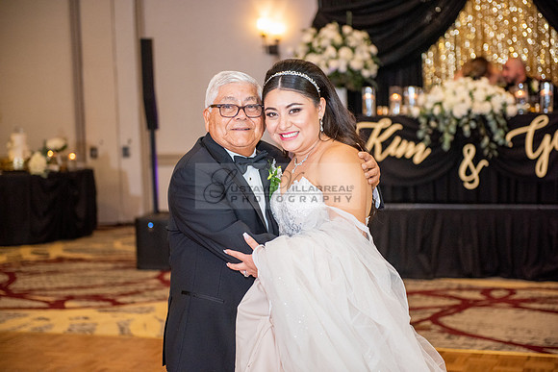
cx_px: 279
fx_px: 1085
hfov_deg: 28.8
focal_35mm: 70
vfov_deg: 19.5
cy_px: 186
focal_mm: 70
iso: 1600
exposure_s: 1/160
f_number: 2.8
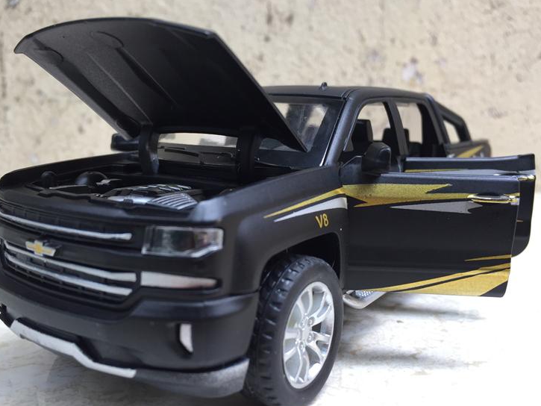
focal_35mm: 32
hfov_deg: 56.8
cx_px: 254
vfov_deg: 44.2
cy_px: 208
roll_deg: -2.2
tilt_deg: -10.0
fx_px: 500
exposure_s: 1/100
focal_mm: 4.15
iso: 50
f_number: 2.2
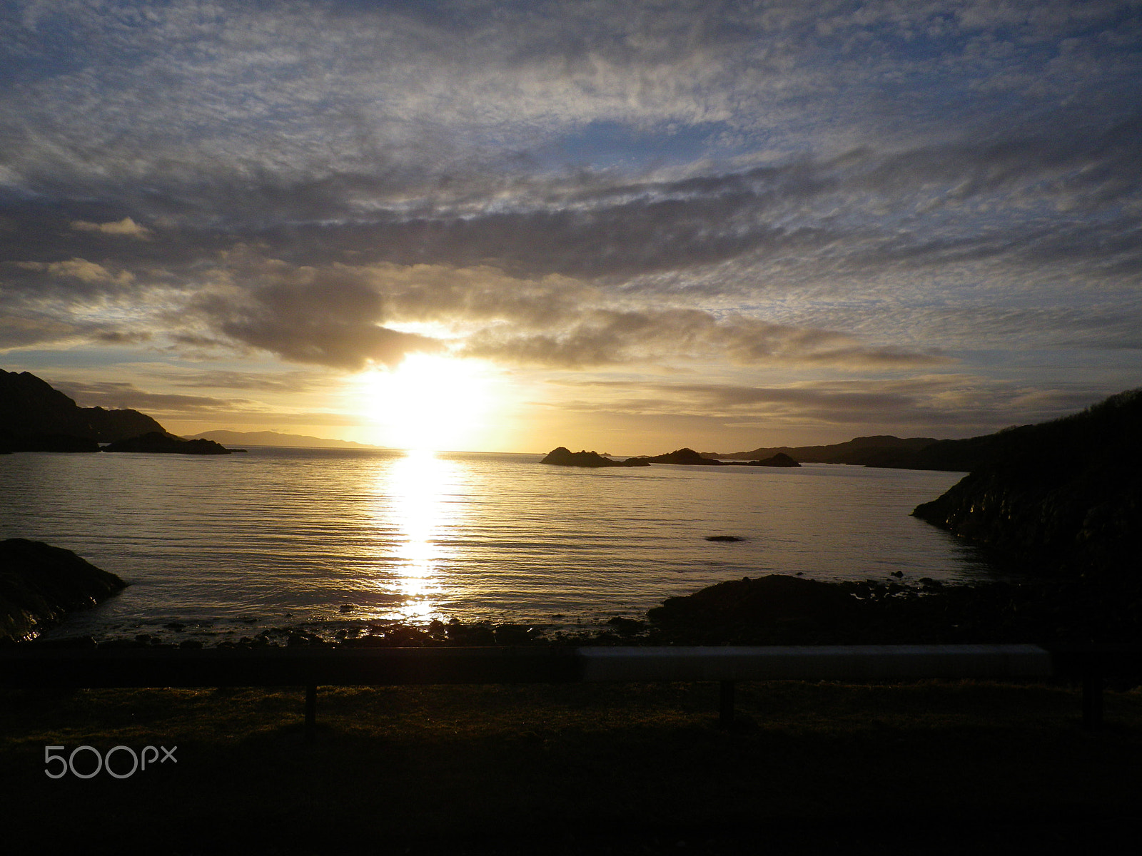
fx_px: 924
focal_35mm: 28
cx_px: 571
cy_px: 428
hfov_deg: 63.4
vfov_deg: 49.7
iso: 64
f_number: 7
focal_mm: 4.9
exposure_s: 1/500
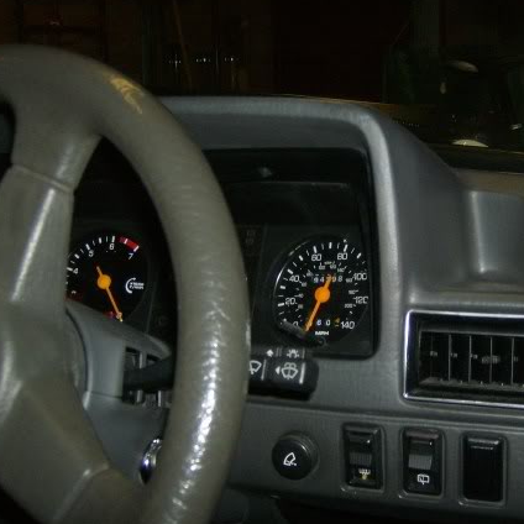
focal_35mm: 48
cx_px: 360
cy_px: 242
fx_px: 822
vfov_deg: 35.3
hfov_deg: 34.9
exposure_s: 1/60
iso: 200
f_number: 2.8
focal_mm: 6
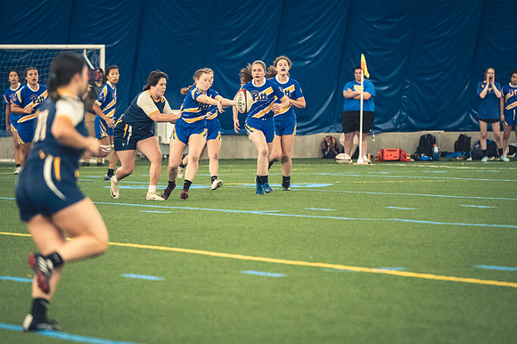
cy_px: 172
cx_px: 258
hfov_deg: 6.9
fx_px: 4306
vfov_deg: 4.6
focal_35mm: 300
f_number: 2.8
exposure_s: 1/500
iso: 12800
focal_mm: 200
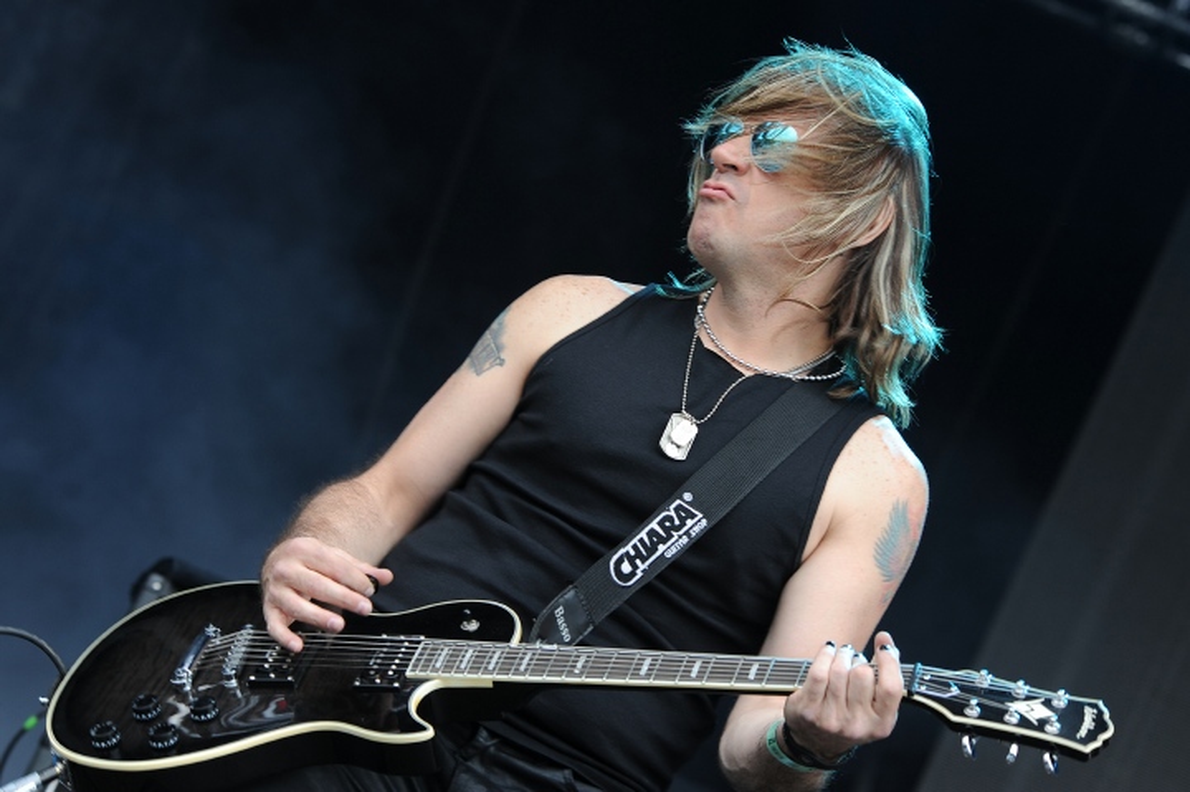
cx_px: 595
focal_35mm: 112
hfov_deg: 18.3
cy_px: 396
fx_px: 3700
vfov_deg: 12.2
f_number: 5.6
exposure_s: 1/250
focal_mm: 112
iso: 200
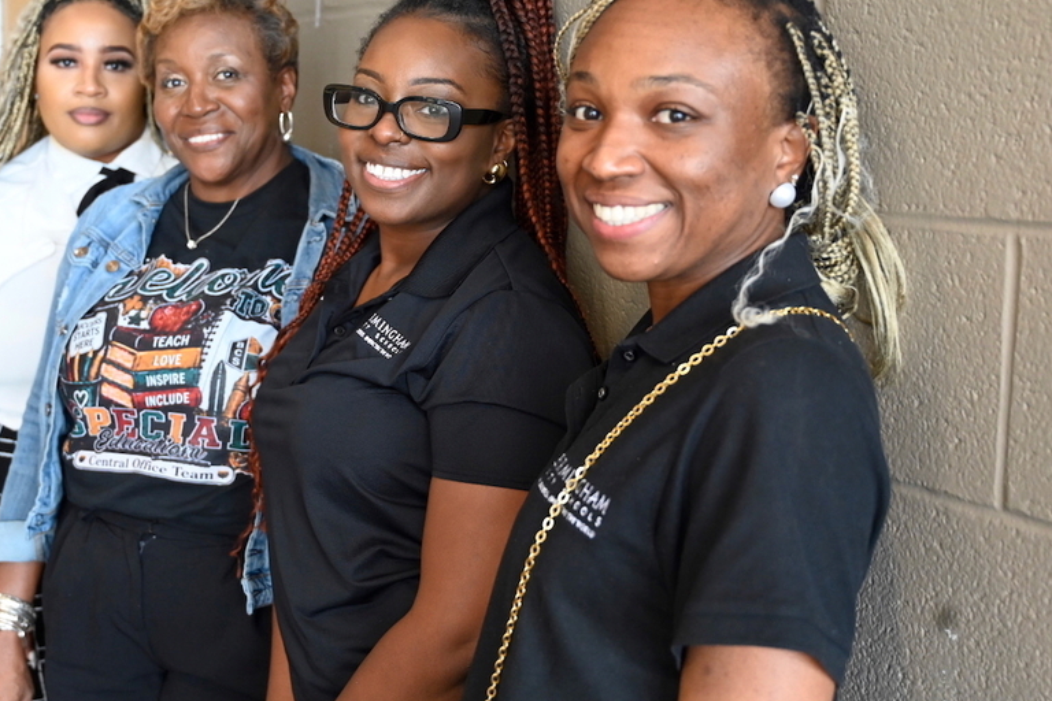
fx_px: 1519
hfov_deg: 37.8
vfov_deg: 25.9
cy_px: 259
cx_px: 356
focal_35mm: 52
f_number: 4
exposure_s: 1/125
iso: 2200
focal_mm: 39
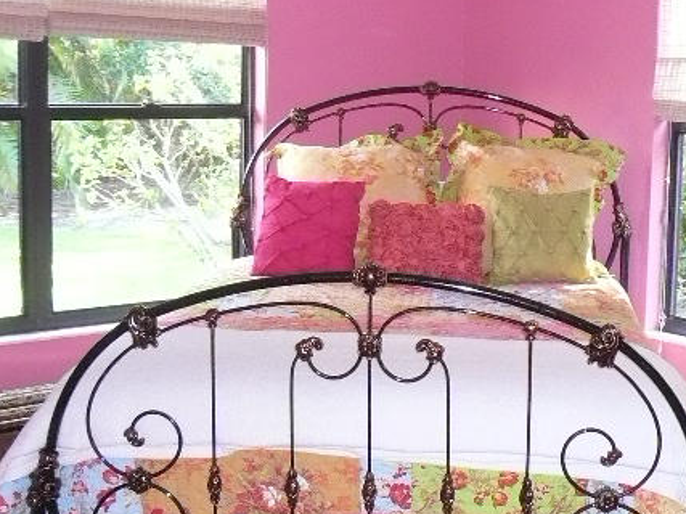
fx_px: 1189
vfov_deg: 24.4
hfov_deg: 32.1
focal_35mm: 60
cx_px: 410
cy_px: 214
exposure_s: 1/30
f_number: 2.8
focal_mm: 4.6
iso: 320
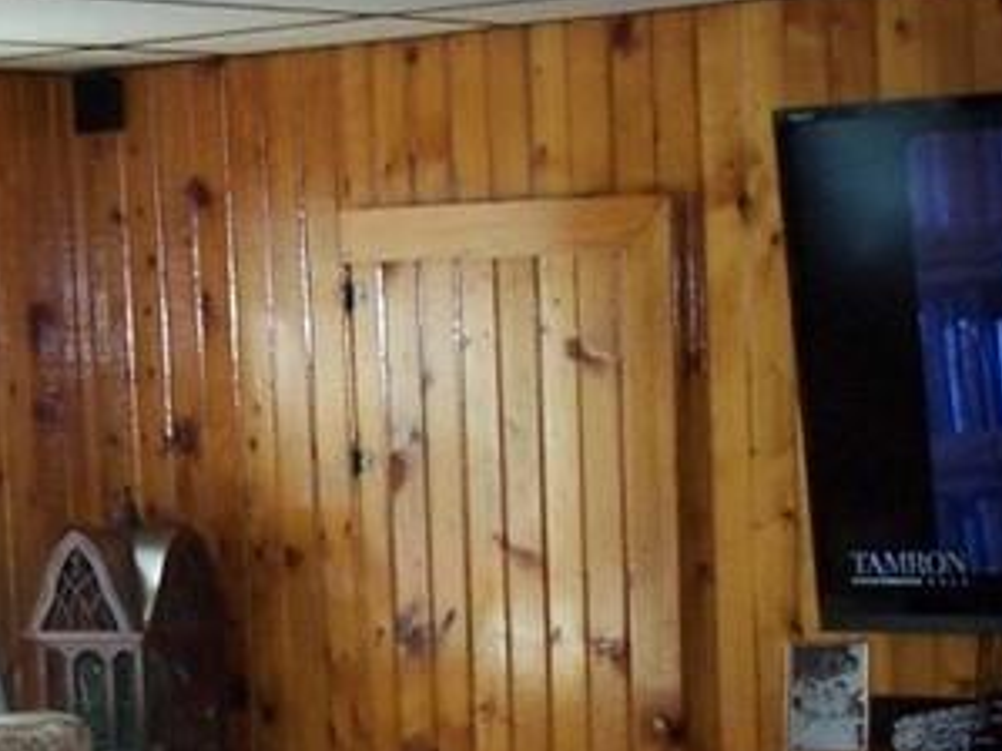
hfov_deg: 16.4
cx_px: 359
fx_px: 3472
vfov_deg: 12.1
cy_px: 835
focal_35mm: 120
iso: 140
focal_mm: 6
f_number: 2.8
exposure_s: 1/60
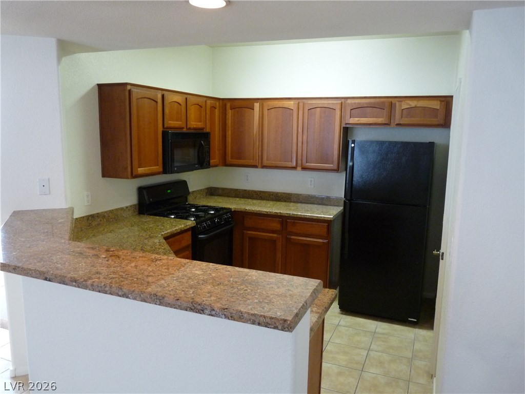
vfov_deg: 51.4
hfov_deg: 65.3
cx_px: 262
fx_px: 409
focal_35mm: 27
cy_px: 197
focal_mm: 4.8
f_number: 2.8
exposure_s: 1/25
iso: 400
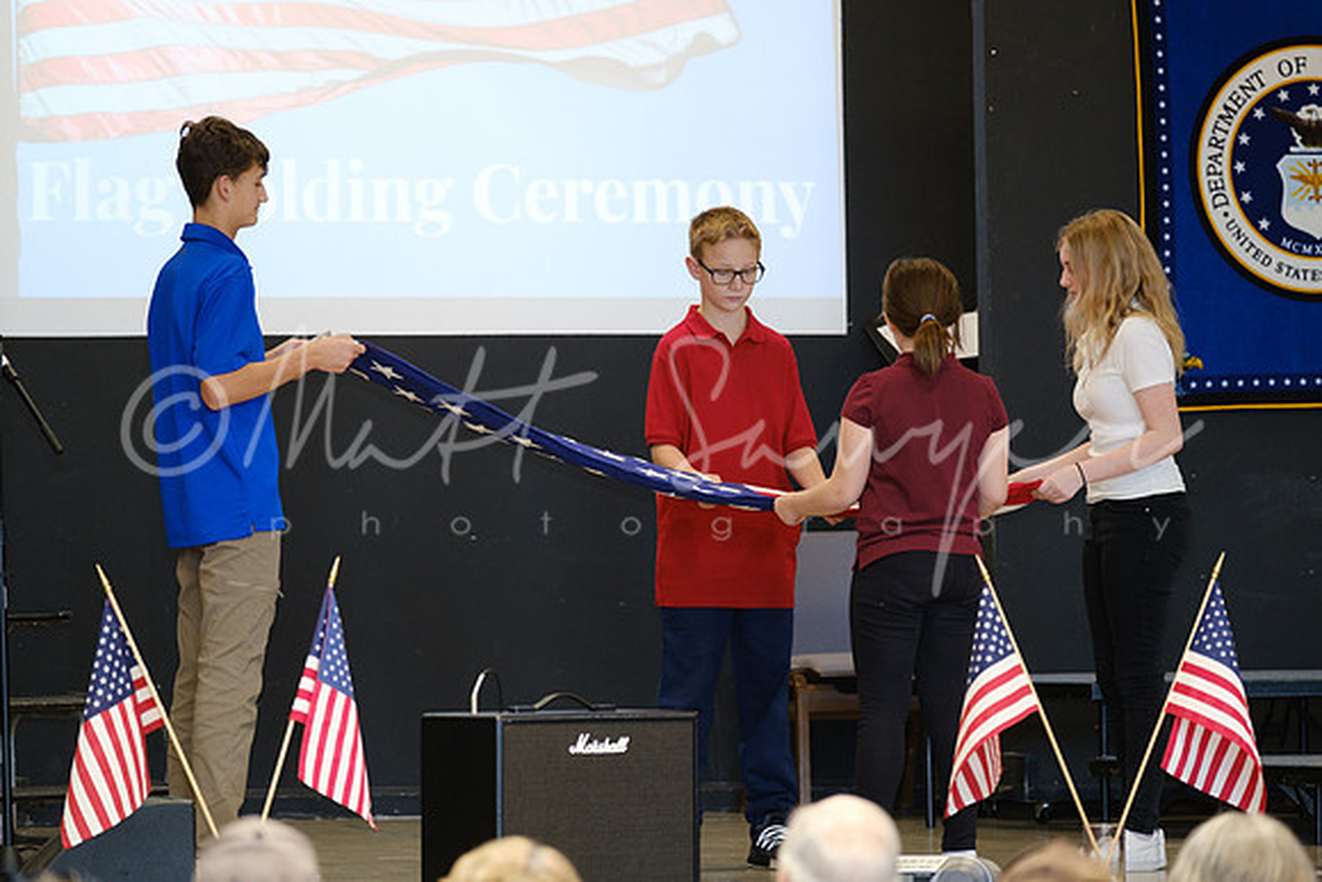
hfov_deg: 11.1
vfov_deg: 7.4
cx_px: 661
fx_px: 6832
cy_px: 441
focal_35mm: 186
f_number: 3.2
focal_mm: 124.3
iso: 1600
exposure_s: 1/100
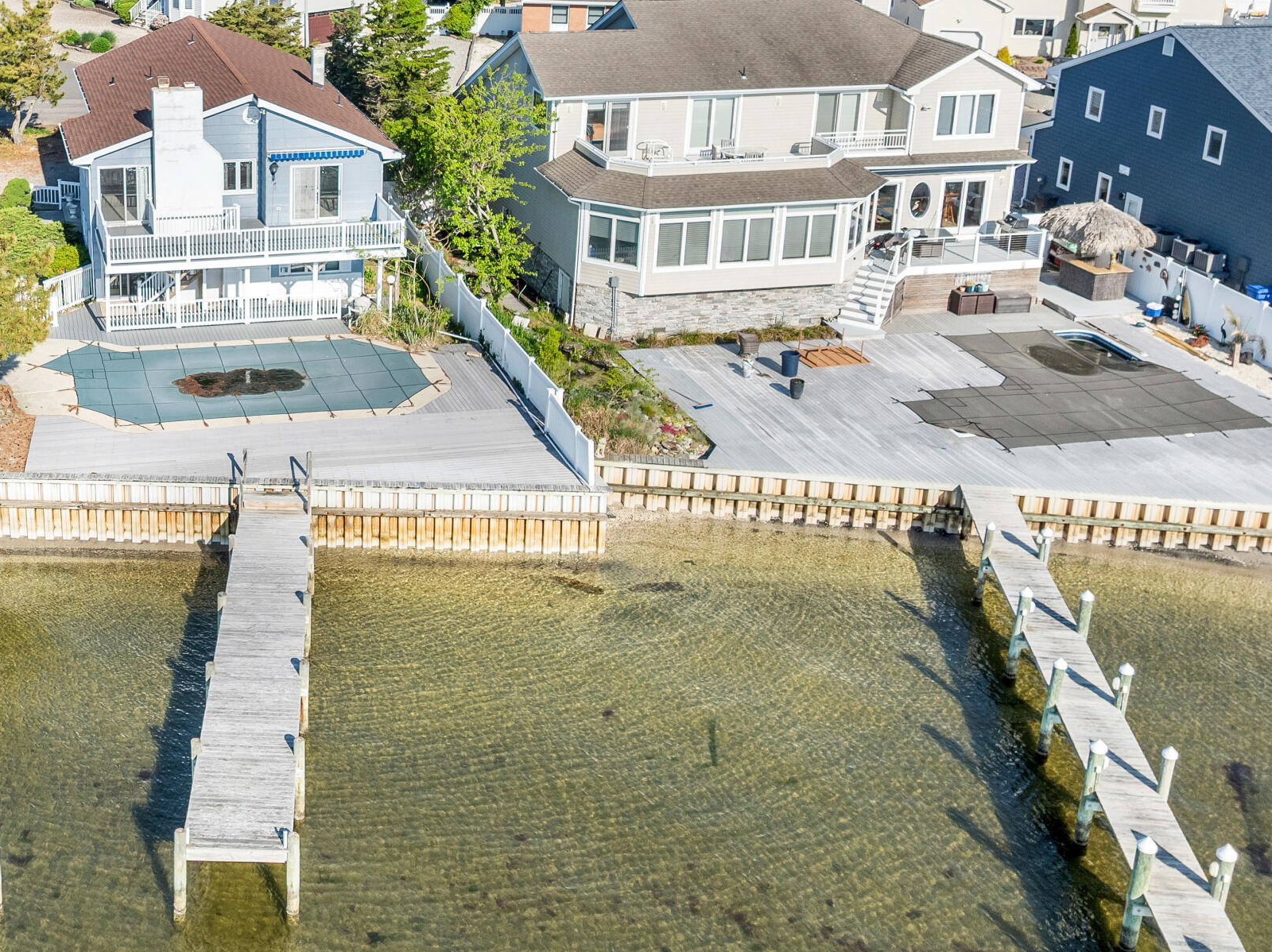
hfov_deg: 40.2
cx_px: 236
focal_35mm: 45
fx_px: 1653
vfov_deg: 31.8
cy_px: 286
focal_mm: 12.29
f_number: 2.8
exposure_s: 1/500
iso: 130
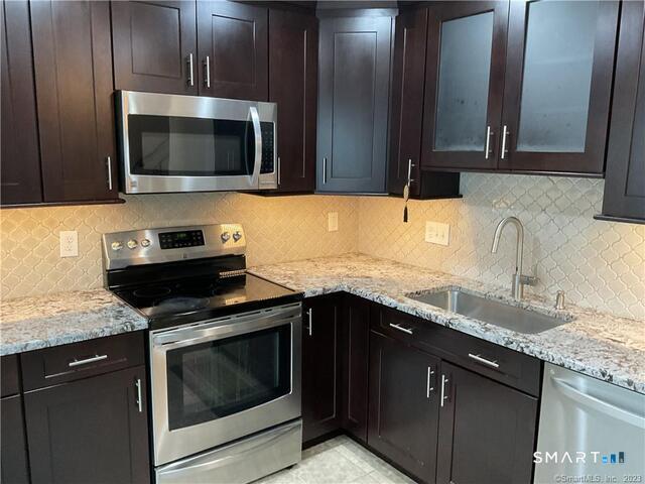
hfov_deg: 61.7
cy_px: 242
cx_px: 322
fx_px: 540
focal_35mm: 29
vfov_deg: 48.2
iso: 250
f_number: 1.8
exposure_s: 1/60
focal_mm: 3
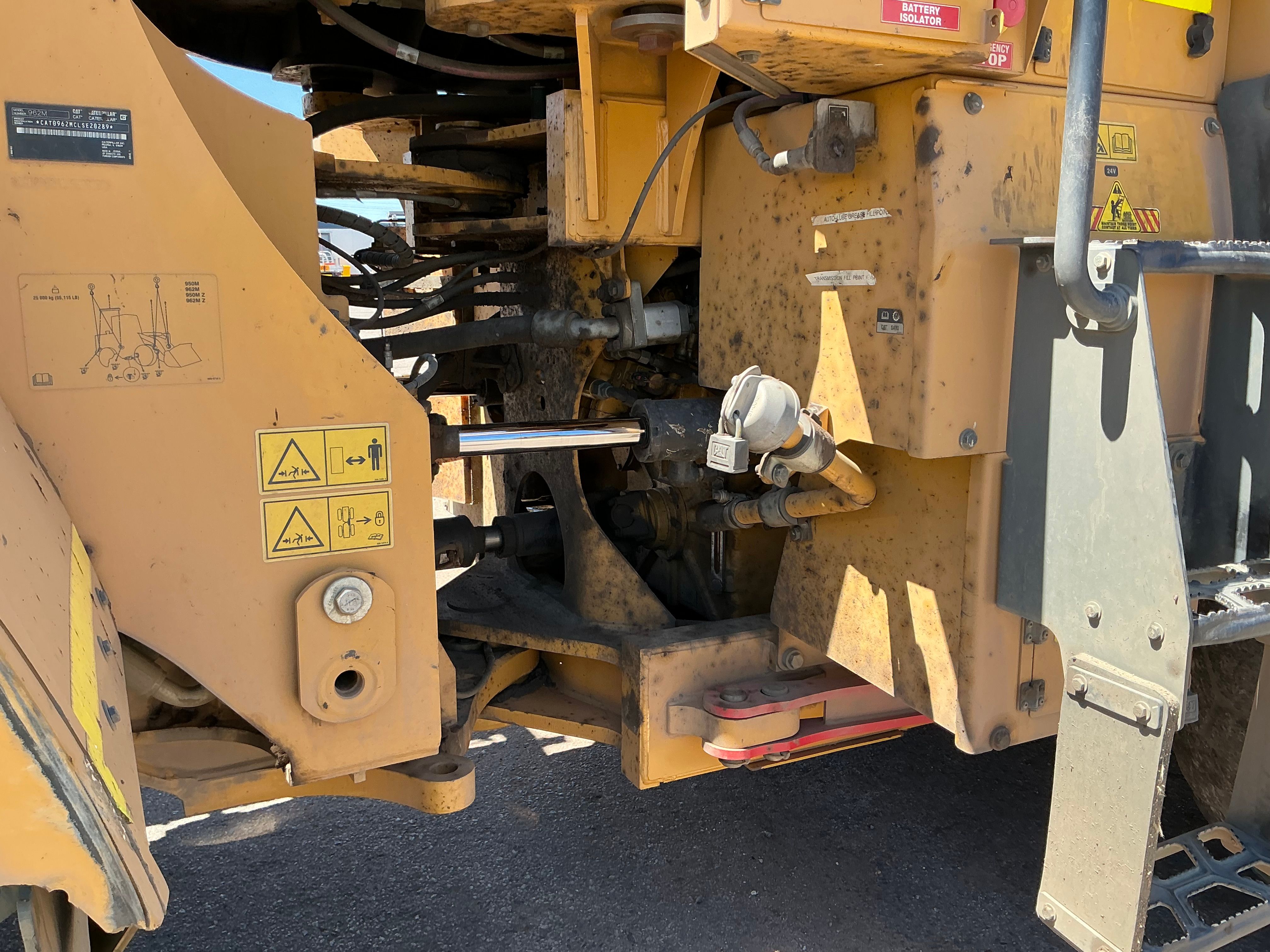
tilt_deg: -11.1
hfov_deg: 63.4
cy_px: 476
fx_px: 1027
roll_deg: +1.2
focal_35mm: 28
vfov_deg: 49.7
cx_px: 635
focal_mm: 3
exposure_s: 1/309
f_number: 1.8
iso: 25
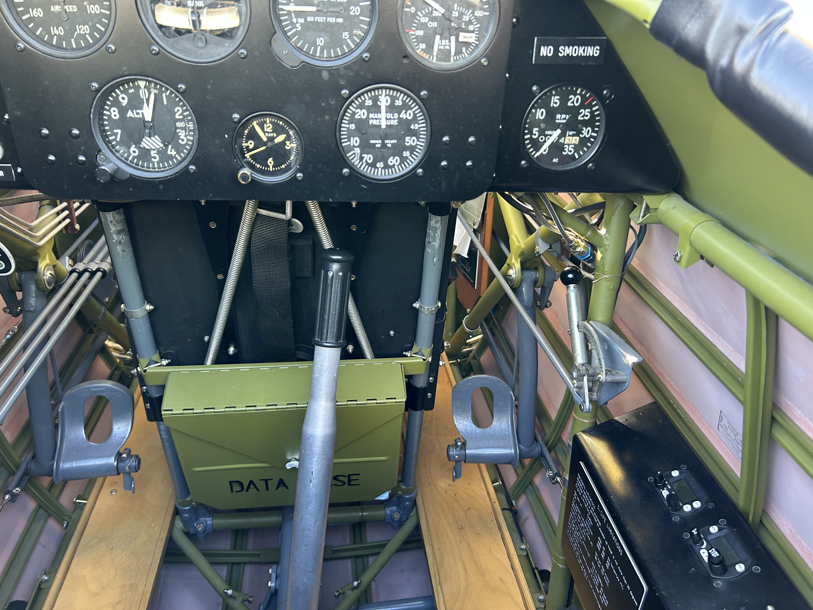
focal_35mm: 26
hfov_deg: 67.3
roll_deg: -1.8
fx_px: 611
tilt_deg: -19.6
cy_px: 305
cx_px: 406
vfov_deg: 53.1
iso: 125
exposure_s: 1/121
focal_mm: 5.7
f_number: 1.5
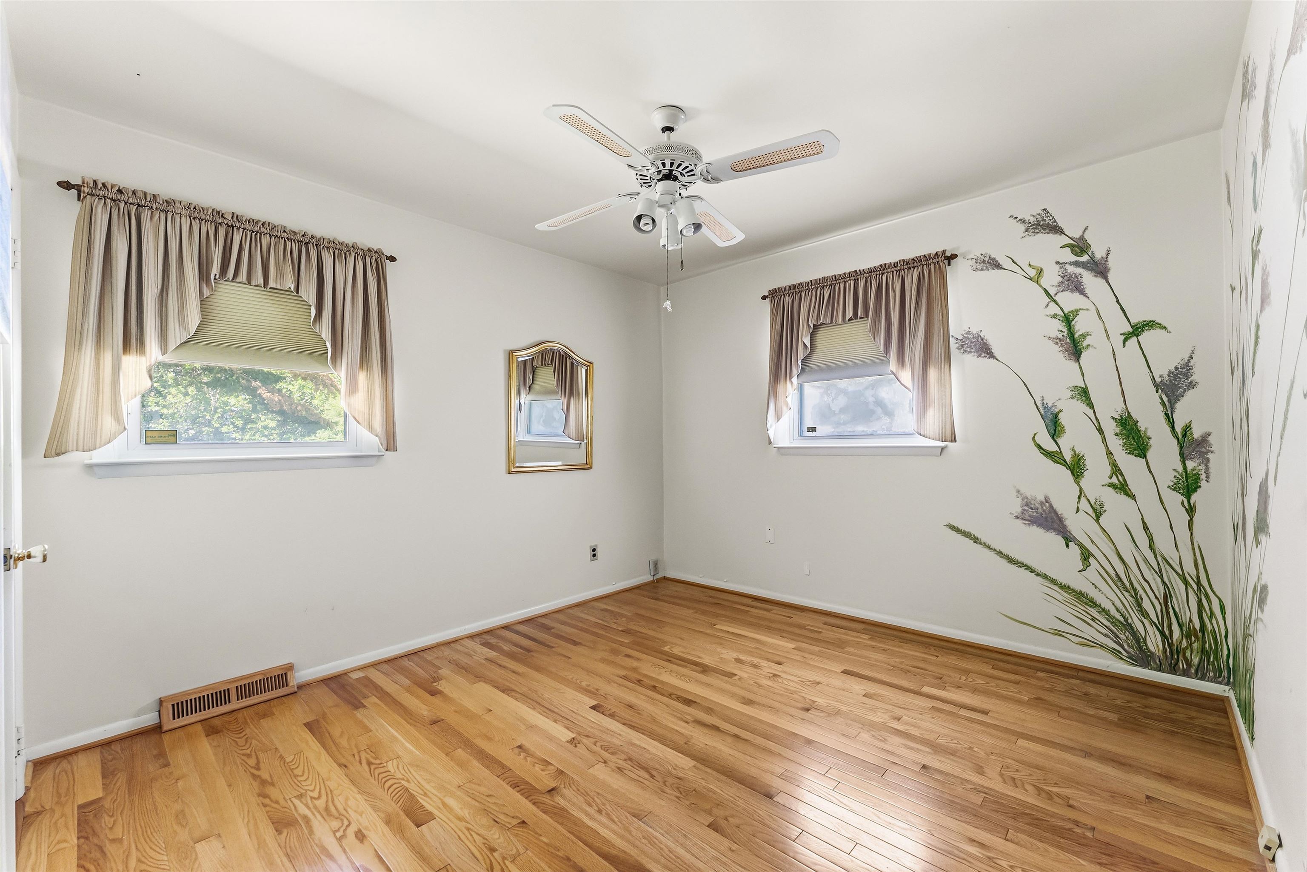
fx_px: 534
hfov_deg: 101.5
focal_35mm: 15
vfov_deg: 78.5
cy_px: 436
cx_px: 654
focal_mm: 14.7
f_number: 7.1
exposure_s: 1/25
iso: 800
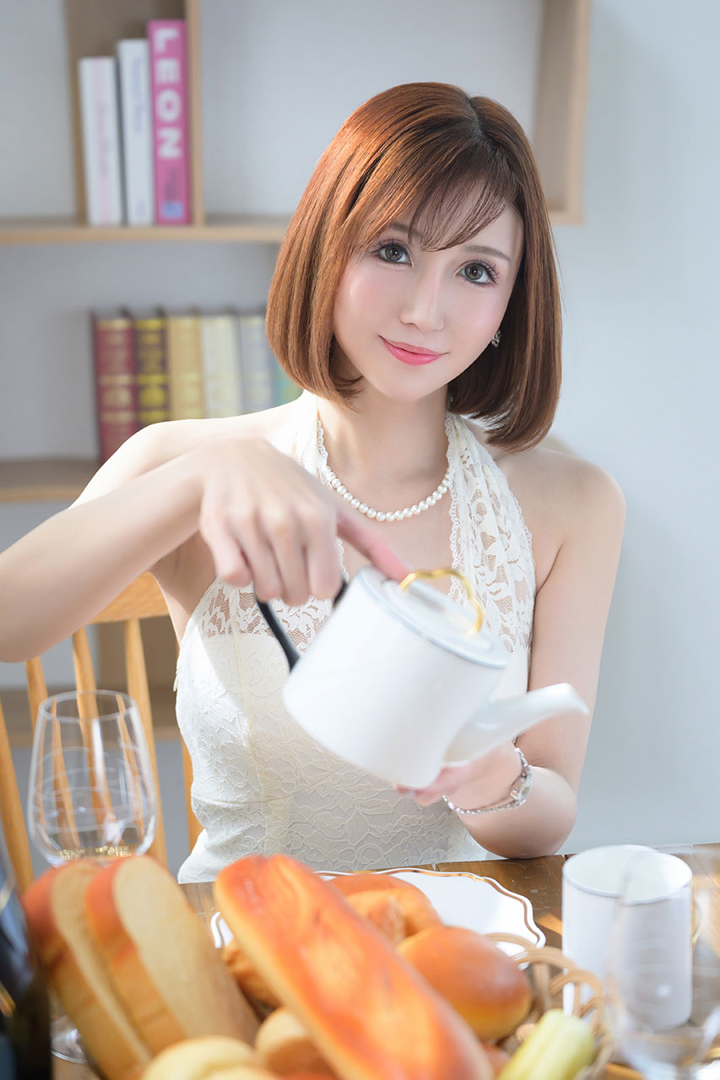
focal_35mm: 69
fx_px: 2070
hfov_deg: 19.7
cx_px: 360
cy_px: 540
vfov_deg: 29.2
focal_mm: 46
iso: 500
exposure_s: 1/160
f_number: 2.8
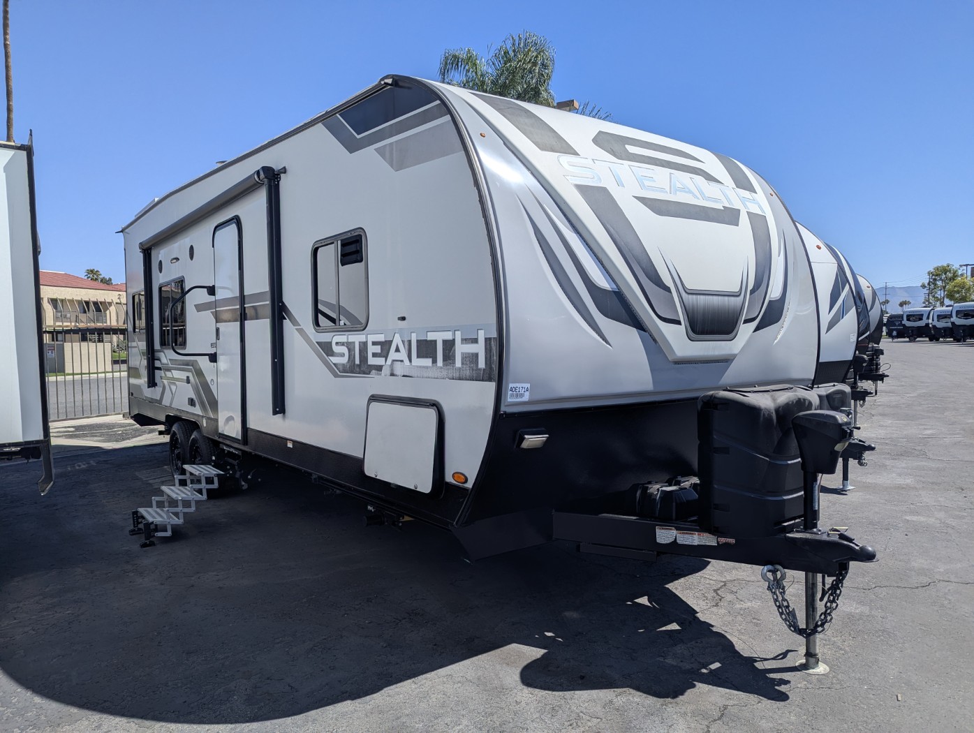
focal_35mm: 24
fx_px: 676
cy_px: 366
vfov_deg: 56.9
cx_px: 487
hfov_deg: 71.5
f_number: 1.85
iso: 44
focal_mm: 6.81
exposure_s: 1/4049
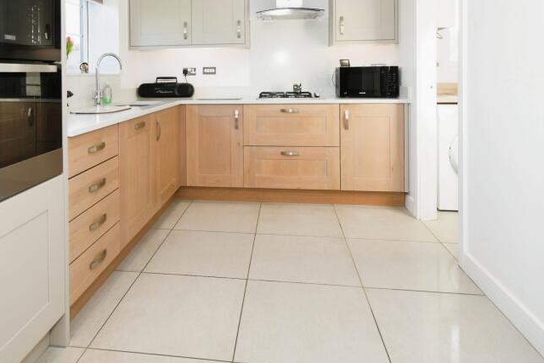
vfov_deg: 50.6
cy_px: 85
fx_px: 363
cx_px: 230
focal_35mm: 24
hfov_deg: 73.2
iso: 400
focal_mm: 10
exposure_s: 1/60
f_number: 8
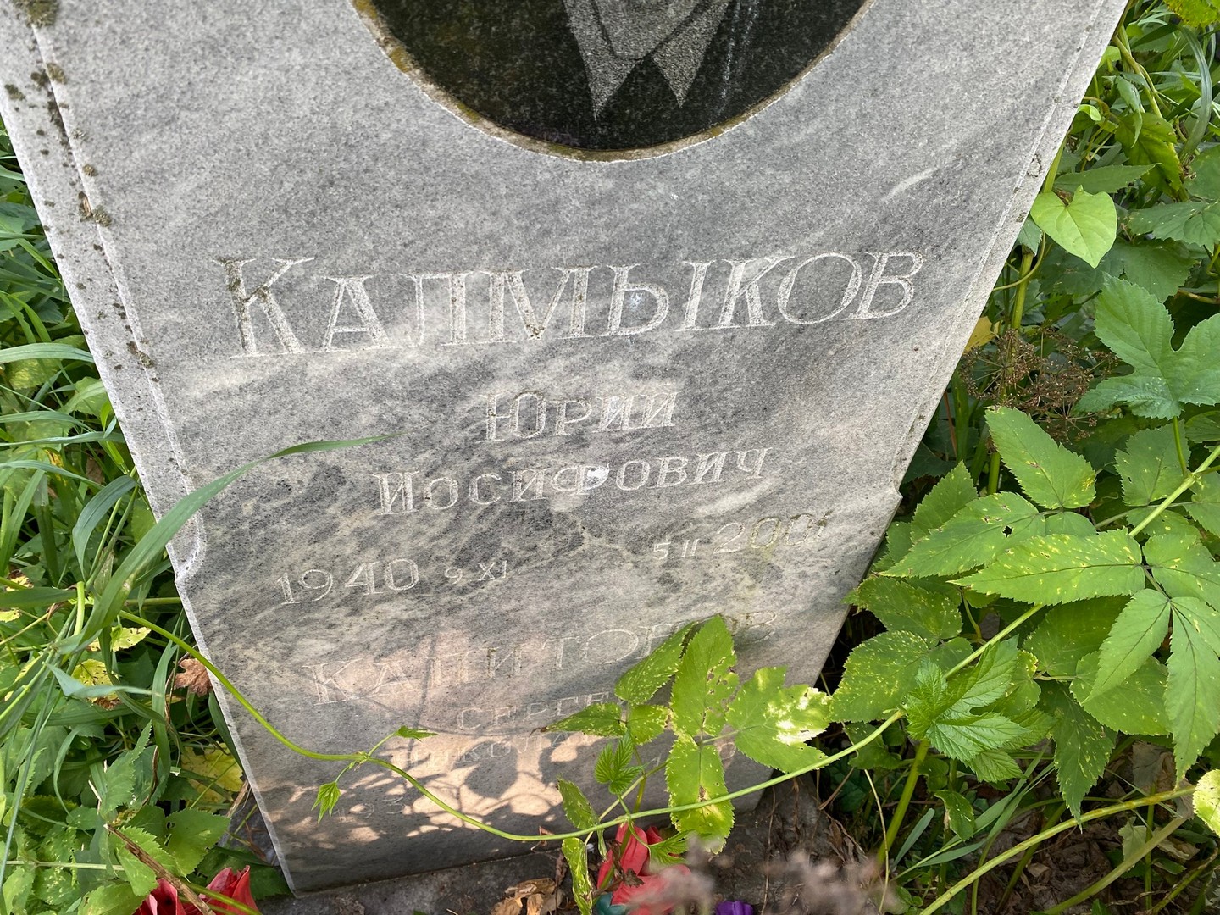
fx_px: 916
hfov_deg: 67.3
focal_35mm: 26
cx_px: 610
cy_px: 458
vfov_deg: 53.1
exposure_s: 1/121
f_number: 1.8
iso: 64
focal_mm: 4.25
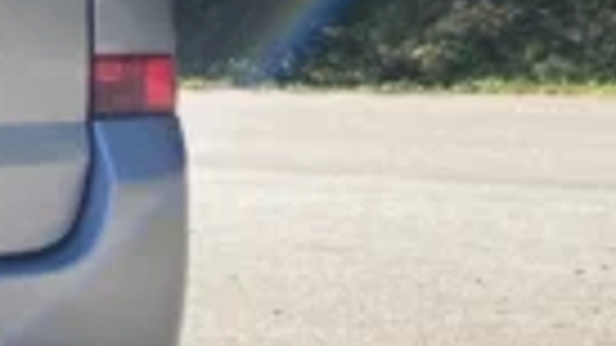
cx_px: -315
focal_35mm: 124
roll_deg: +2.1
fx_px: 2025
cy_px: 310
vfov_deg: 9.7
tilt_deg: -10.0
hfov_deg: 15.9
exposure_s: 1/1157
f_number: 1.8
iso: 32
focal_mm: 4.25
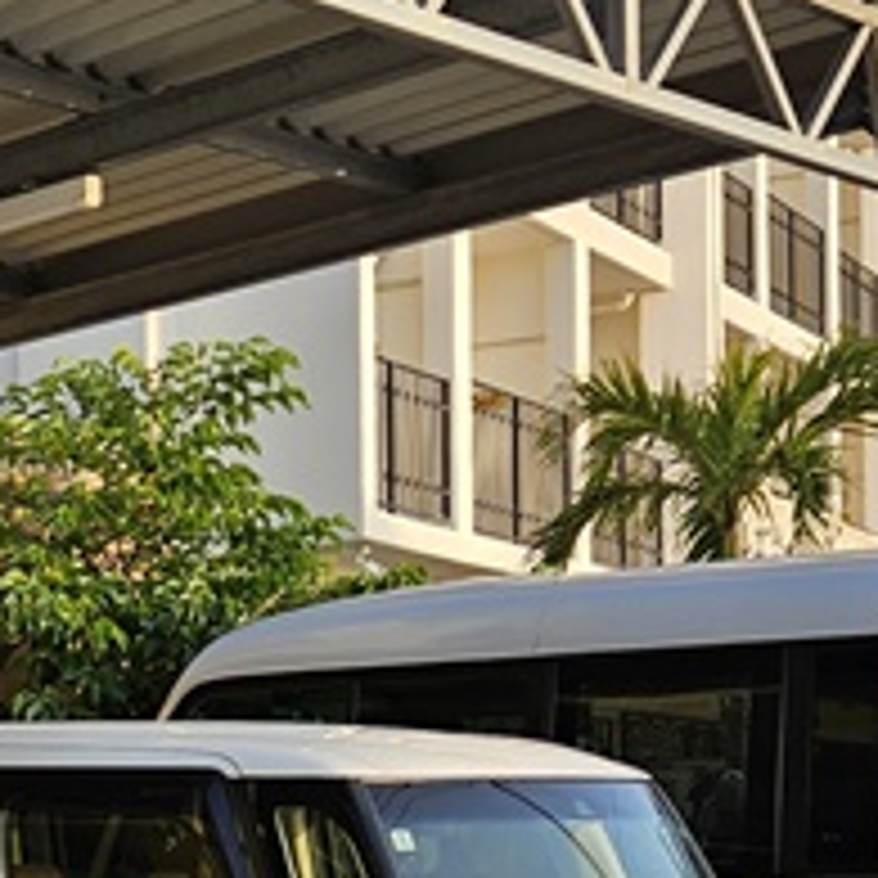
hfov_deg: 15.4
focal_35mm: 104
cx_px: -455
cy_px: 892
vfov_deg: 16.4
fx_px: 2984
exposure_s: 1/366
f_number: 1.8
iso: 25
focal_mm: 5.4
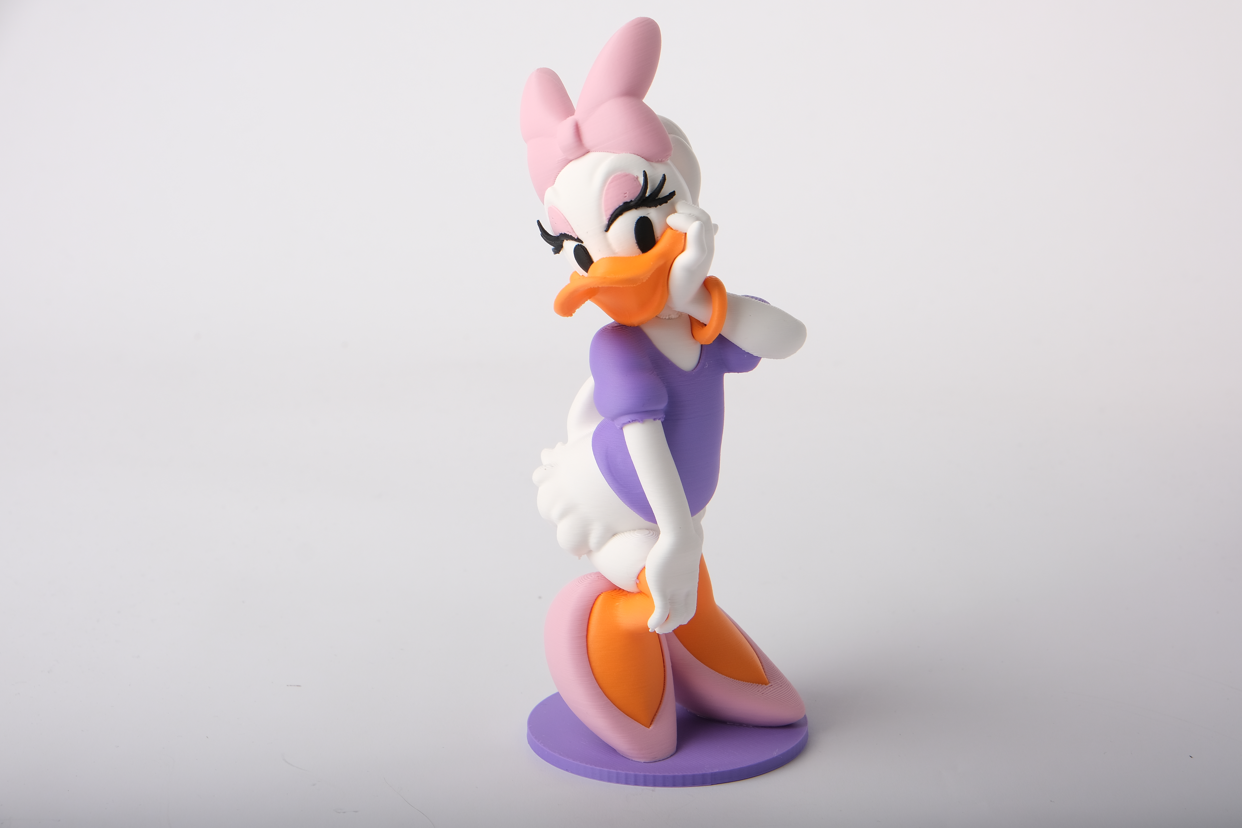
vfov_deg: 16.5
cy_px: 414
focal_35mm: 83
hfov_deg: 24.5
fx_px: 2863
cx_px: 621
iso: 160
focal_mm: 55
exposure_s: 1/180
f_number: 11
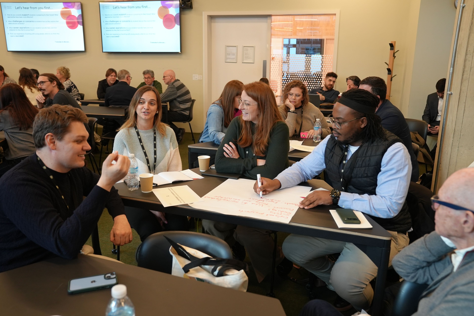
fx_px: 395
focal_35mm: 30
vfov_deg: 43.7
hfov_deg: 61.9
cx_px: 237
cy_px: 158
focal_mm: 30
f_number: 4
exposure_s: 1/160
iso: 2000
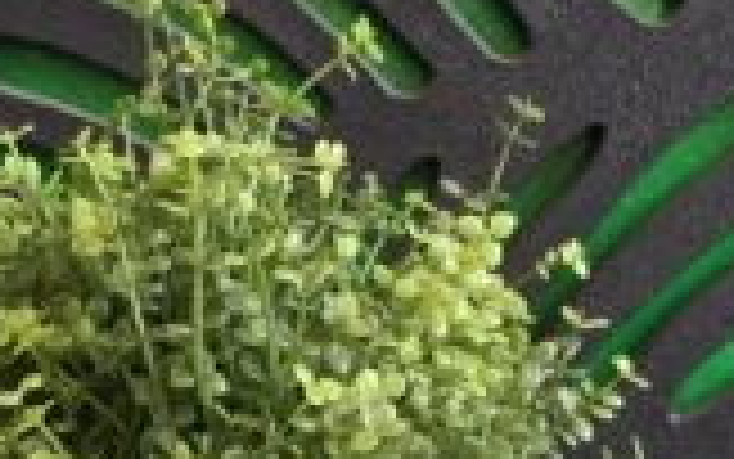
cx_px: 198
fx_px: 1321
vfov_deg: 18.2
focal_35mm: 66
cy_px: 623
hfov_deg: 30.6
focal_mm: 4.15
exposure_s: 1/33
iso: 32
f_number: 2.2
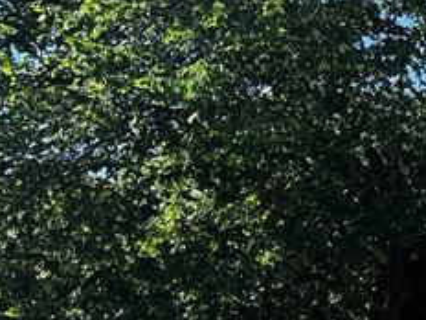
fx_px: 1415
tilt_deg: +11.4
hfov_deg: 14.4
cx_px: 845
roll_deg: +0.3
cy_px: 278
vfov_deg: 12.8
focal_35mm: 115
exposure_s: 1/1038
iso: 50
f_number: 1.5
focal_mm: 5.7
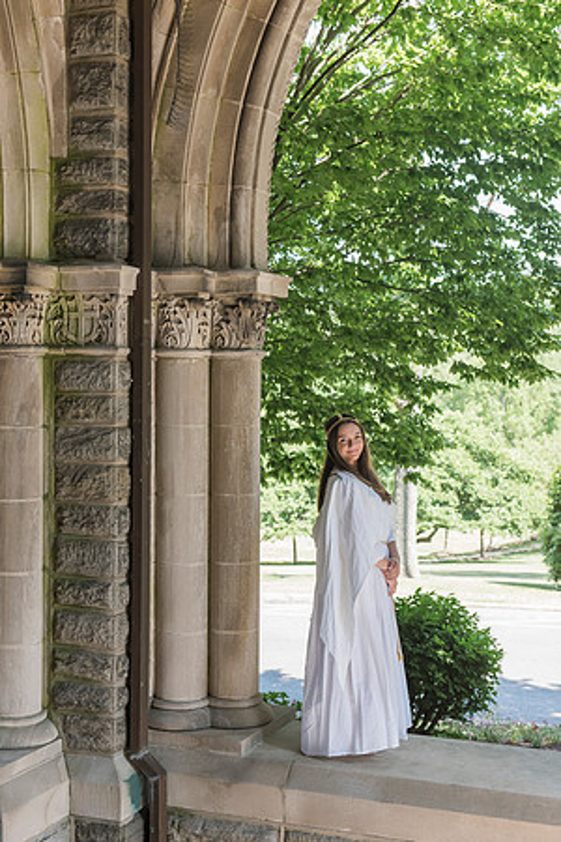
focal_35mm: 55
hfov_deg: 24.6
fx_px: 1286
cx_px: 280
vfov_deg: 36.2
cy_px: 421
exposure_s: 1/800
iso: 1000
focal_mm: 55
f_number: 4
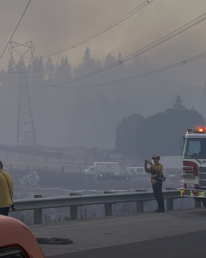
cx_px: -40
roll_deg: +4.9
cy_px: -1
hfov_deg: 14.1
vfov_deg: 17.7
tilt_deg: +4.8
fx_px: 808
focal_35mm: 106
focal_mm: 5.7
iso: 50
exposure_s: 1/3257
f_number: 1.5
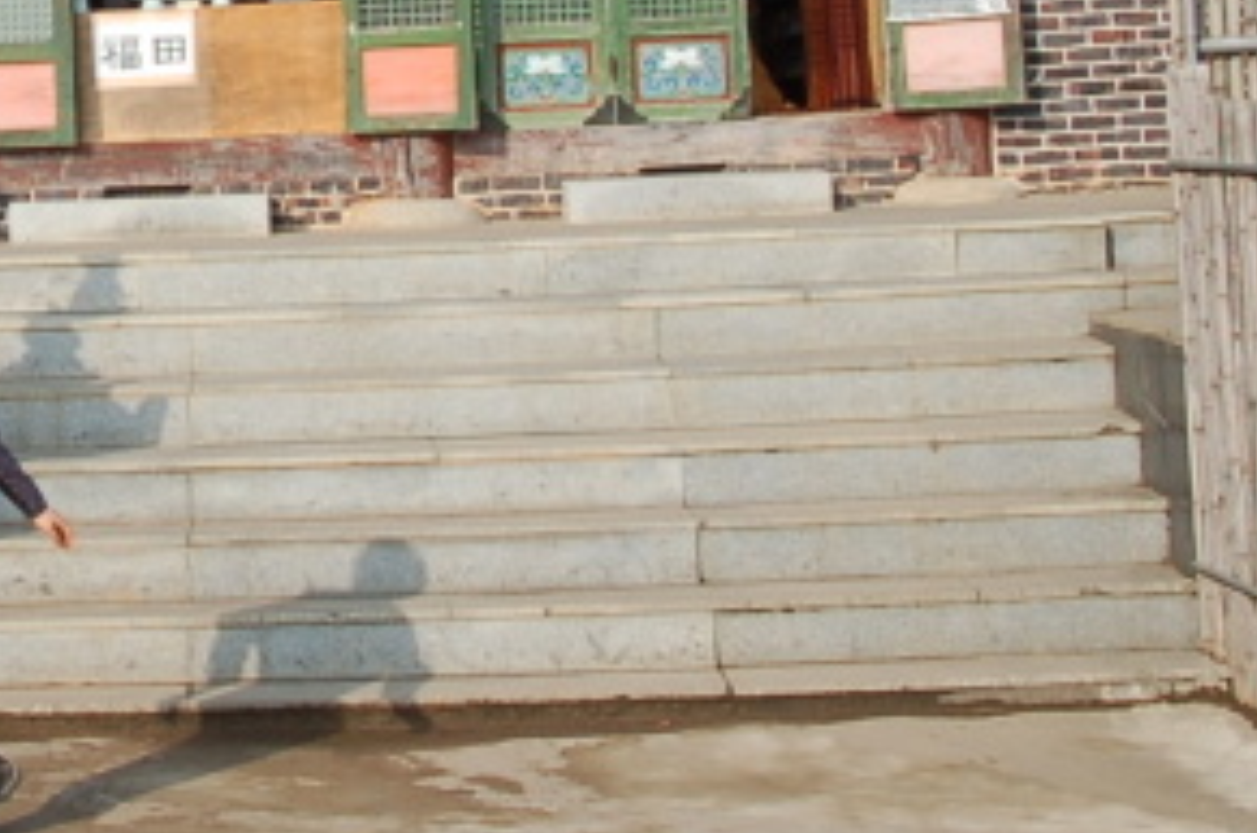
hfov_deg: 21.7
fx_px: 3129
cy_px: -114
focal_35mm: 90
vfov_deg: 14.8
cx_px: -73
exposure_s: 1/250
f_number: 8
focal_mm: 17
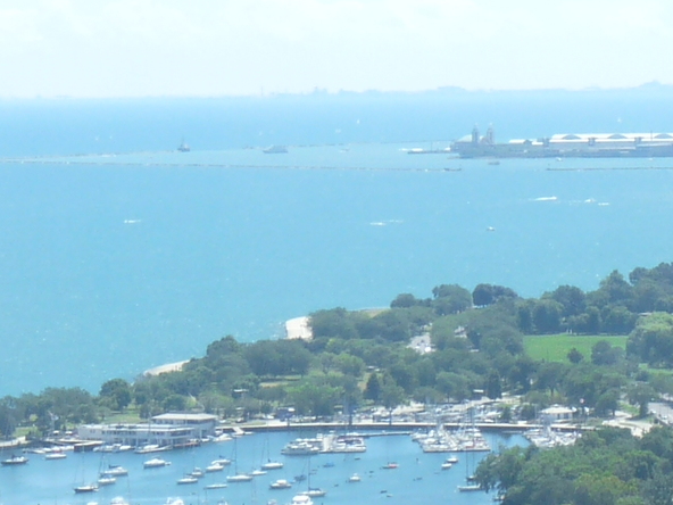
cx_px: 728
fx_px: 4919
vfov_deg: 5.9
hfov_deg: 7.8
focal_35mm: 253
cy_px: 231
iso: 100
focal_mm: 10.4
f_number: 5
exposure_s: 1/250
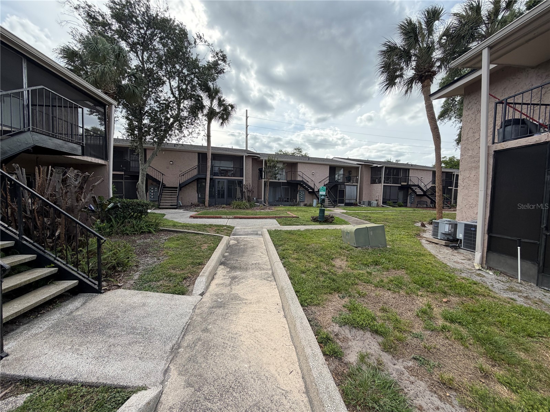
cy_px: 206
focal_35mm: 14
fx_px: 222
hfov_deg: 102.1
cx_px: 275
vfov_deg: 85.7
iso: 40
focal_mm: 2.22
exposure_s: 1/770
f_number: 2.2
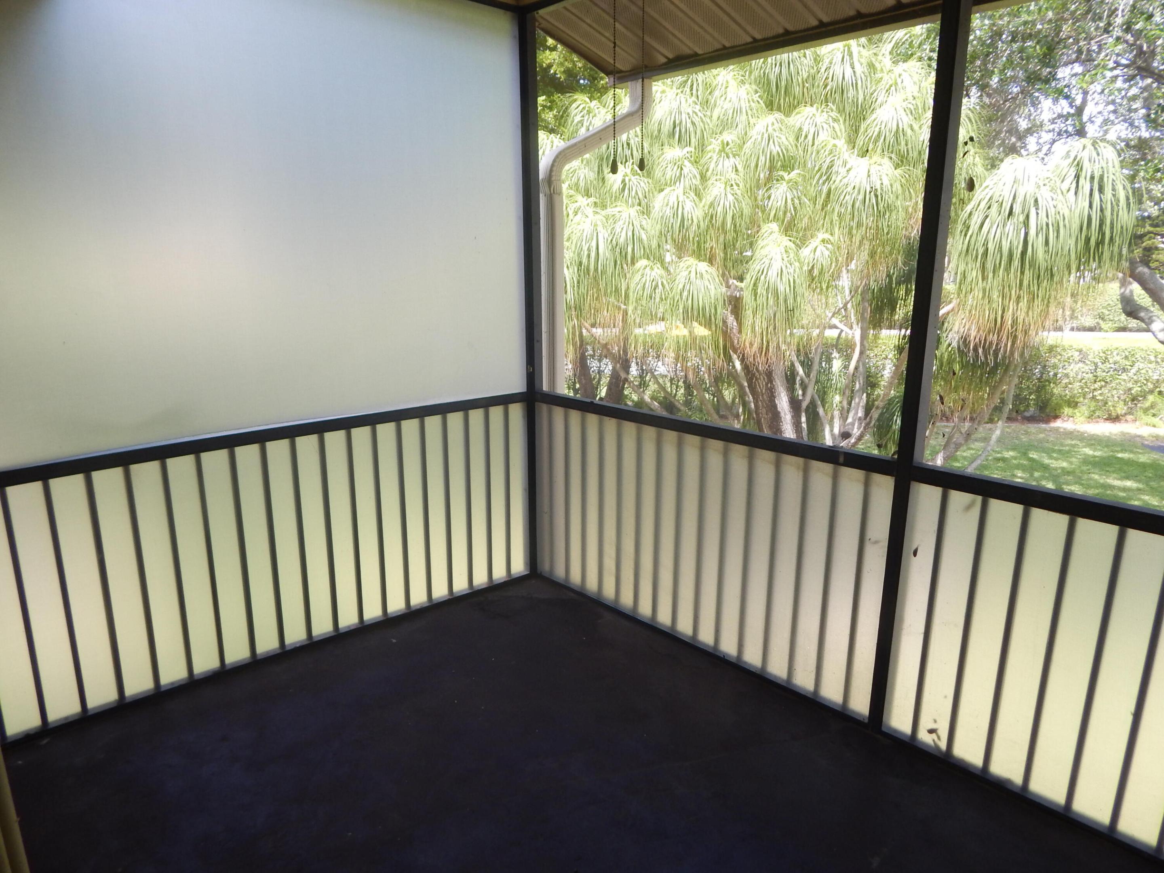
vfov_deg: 61.1
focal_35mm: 22
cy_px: 436
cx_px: 582
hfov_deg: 76.4
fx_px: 740
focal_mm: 4
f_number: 3
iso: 125
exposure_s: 1/125
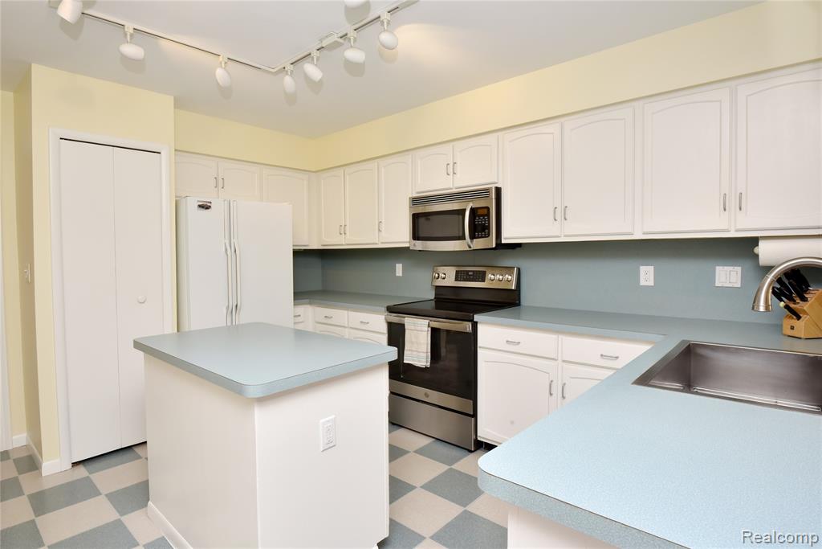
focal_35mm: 17
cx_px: 411
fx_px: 388
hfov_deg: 93.3
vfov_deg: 70.5
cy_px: 274
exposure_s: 1/60
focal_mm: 17
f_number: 14
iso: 640
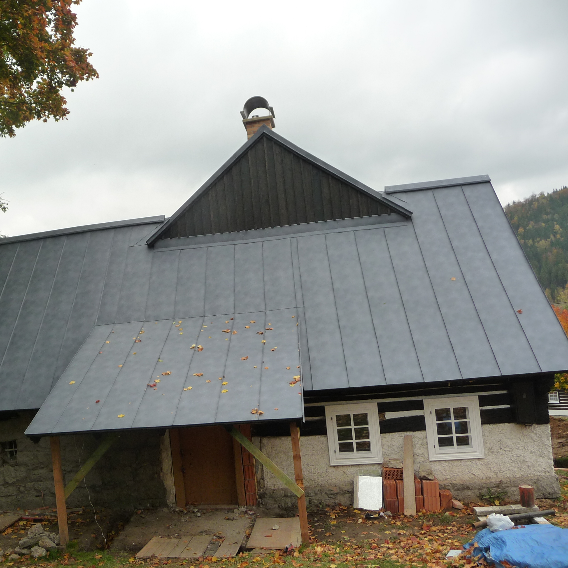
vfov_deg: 48.4
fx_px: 631
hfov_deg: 47.7
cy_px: 281
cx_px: 192
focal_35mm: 34
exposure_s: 1/250
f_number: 3.3
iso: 160
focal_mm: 4.7
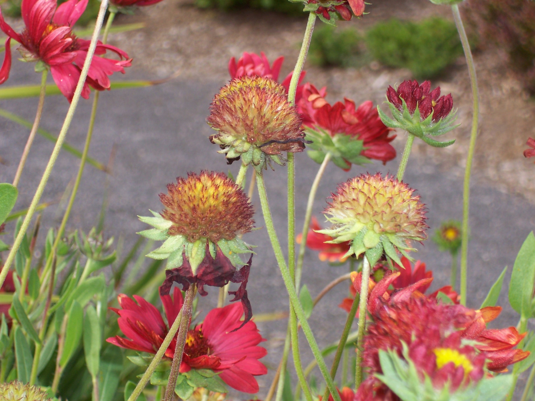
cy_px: 200
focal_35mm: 102
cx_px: 268
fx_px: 1576
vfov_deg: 14.5
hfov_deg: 19.3
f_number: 4.6
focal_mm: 16.8
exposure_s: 1/350
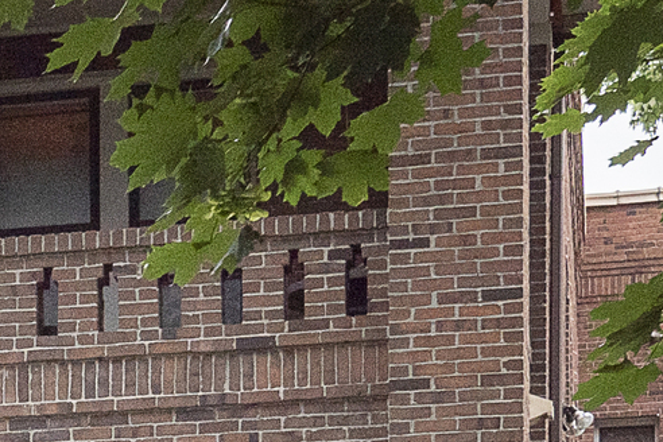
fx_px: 2762
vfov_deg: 9.1
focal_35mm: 150
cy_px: 475
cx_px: -610
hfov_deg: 12.3
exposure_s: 1/2000
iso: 320
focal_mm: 24
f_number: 5.6
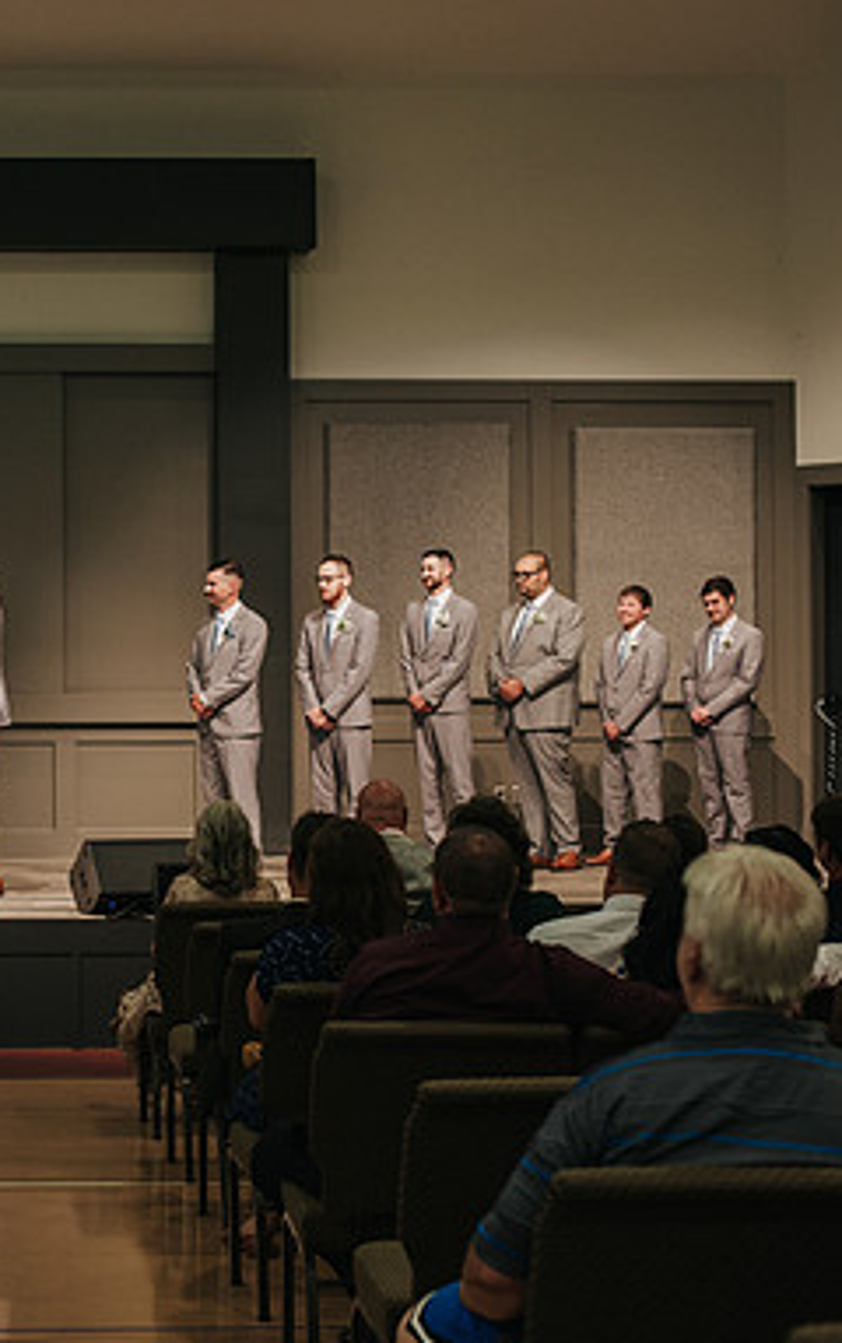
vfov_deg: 24.6
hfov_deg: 15.2
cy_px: 671
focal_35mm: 84
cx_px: -93
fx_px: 3078
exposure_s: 1/200
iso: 1000
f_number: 3.2
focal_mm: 50
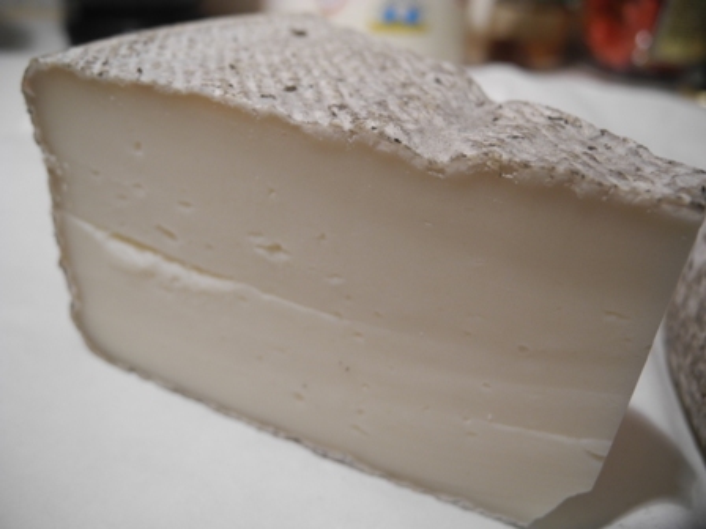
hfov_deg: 63.4
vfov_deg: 49.7
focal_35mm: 28
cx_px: 353
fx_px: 571
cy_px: 264
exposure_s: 1/30
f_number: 2.8
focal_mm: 6
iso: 114
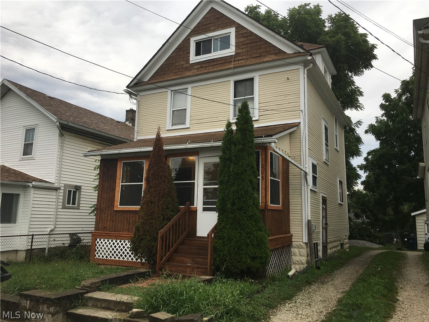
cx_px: 214
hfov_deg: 61.7
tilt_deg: +10.5
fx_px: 359
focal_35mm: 29
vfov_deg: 48.2
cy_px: 161
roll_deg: -2.0
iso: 25
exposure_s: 1/208
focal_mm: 4.15
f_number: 2.2
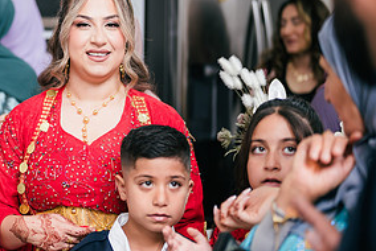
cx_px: 20
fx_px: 1066
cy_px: 64
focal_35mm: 102
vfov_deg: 13.4
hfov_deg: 19.5
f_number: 1.4
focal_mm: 50
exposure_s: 1/250
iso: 250
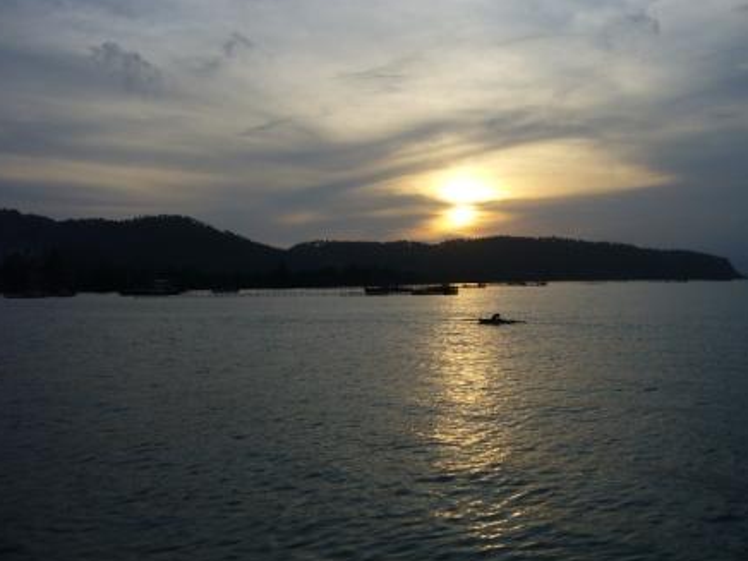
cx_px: 374
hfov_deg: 51.4
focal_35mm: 36
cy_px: 283
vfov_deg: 39.7
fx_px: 778
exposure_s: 1/500
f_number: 5.6
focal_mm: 5.8
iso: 100
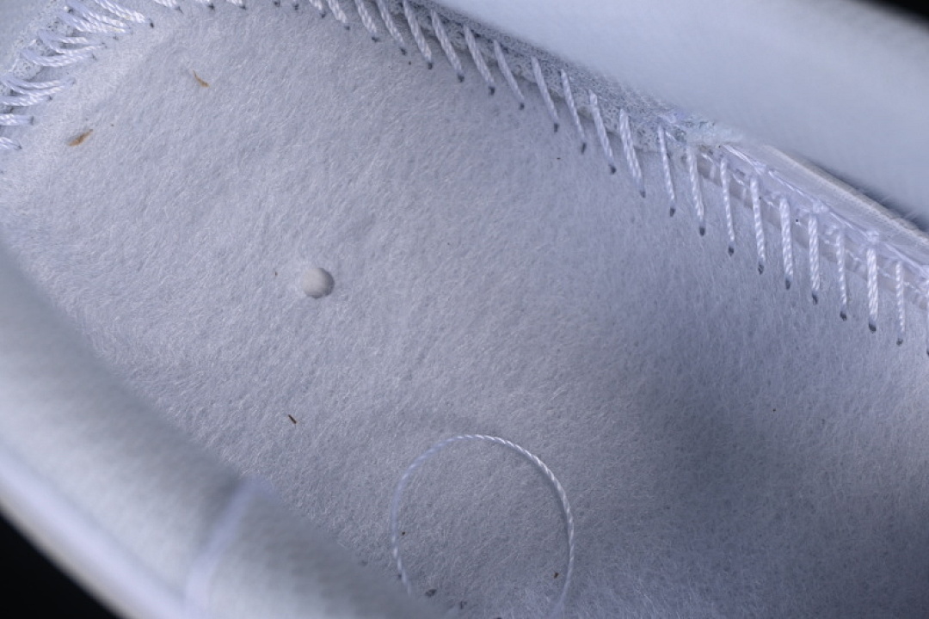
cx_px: 464
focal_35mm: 75
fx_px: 1935
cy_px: 310
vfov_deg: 18.2
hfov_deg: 27.0
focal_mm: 50
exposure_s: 1/80
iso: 160
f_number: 7.1
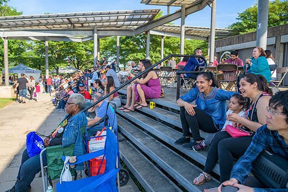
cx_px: 129
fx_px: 216
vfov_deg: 47.9
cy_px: 96
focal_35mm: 27
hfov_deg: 67.2
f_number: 4
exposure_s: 1/200
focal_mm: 24
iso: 160
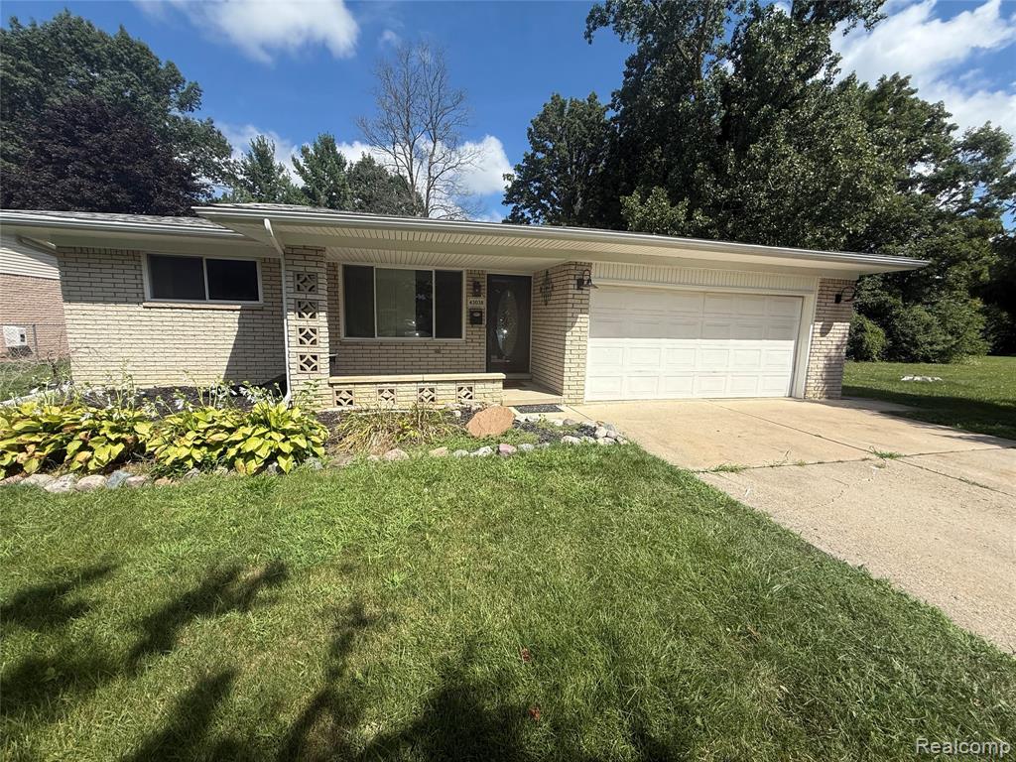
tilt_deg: -7.3
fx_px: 411
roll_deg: -1.8
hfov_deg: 102.1
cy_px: 381
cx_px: 508
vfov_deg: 85.7
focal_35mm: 14
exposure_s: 1/2506
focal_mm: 2.22
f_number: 2.2
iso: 50
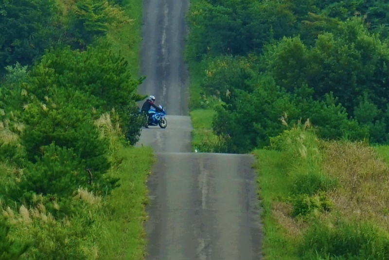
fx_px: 1135
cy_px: 130
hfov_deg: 19.4
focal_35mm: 105
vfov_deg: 13.1
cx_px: 194
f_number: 7.1
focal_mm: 105
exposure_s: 1/200
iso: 100
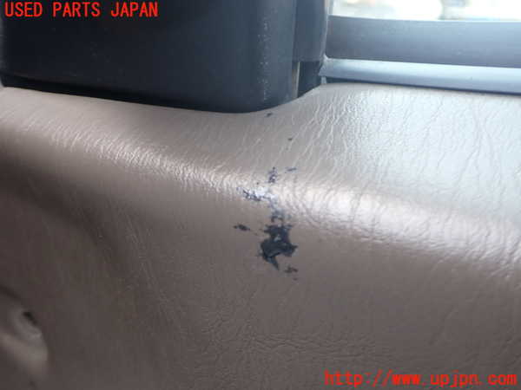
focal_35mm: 30
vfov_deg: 46.8
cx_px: 260
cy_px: 195
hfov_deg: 60.0
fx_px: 452
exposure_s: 1/125
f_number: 2.3
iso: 125
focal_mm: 5.4
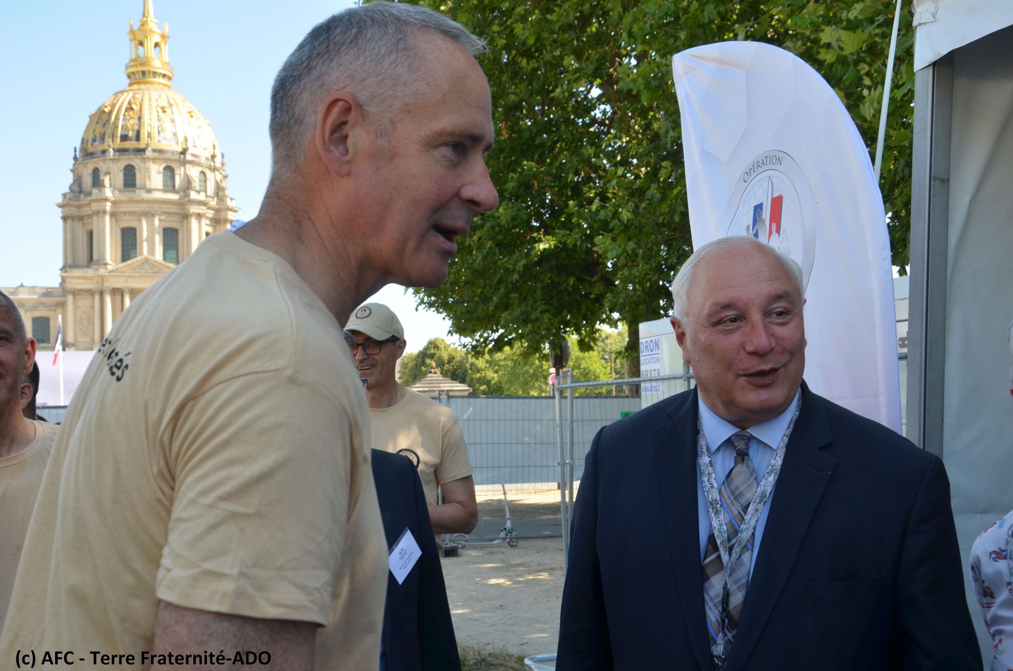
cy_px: 336
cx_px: 506
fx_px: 1095
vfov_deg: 34.1
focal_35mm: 39
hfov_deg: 49.6
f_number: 7.1
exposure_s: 1/200
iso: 200
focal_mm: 26
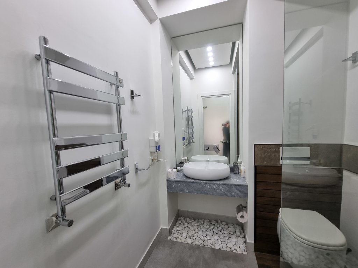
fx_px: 134
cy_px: 134
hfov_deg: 106.2
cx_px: 179
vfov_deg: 89.9
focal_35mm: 13
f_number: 2.2
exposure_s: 1/50
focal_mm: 2.2
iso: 100
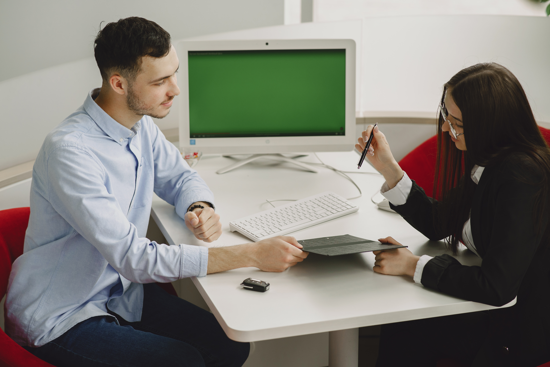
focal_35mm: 85
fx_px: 1299
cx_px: 275
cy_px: 184
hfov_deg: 23.9
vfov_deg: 16.1
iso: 640
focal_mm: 85
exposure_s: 1/1600
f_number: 2.8
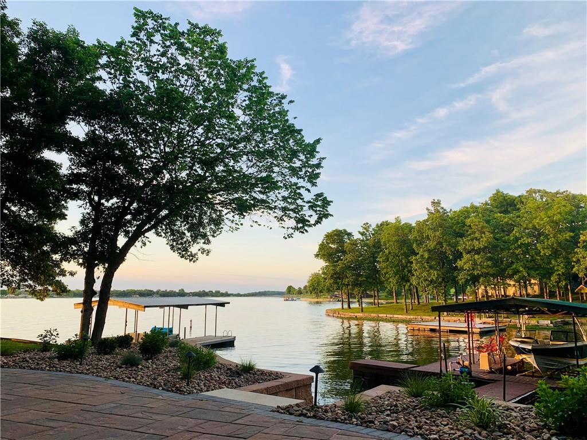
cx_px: 294
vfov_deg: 53.1
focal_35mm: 26
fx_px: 441
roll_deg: -0.9
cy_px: 220
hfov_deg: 67.3
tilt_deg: +9.6
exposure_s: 1/244
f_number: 1.8
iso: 25
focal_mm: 4.25
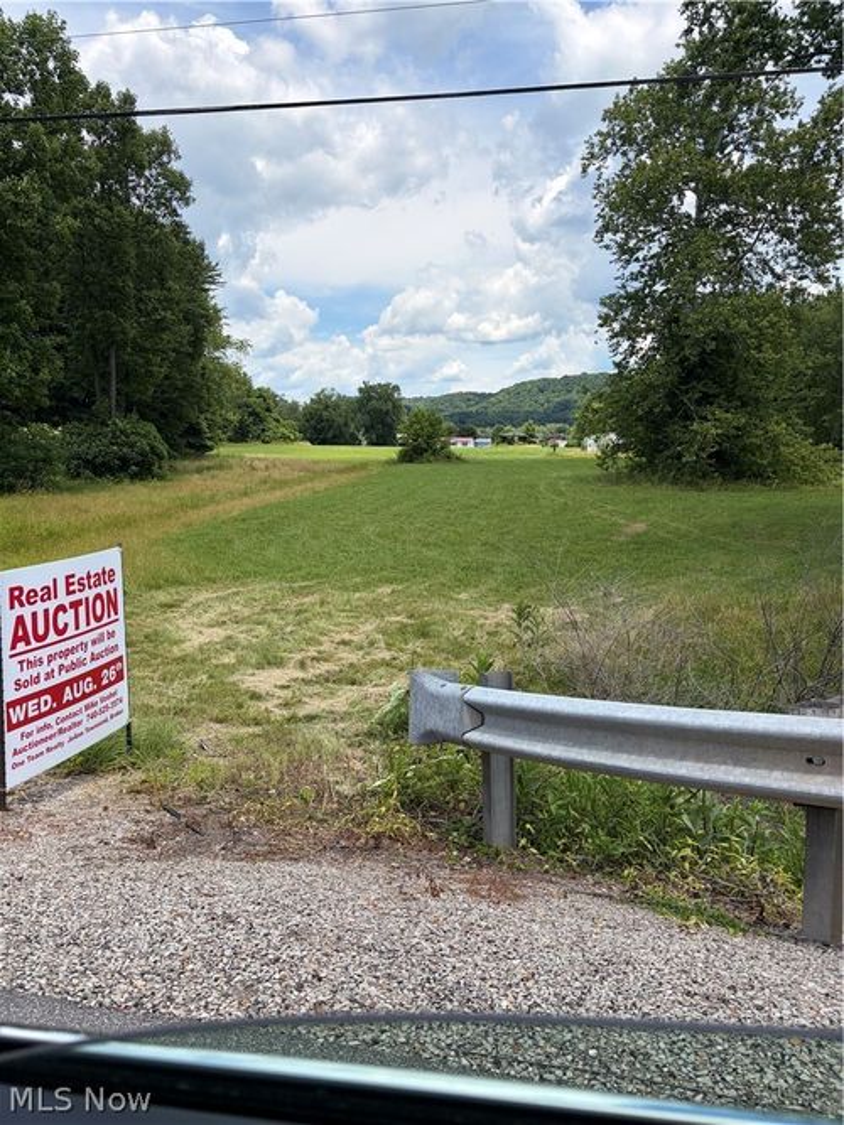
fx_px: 846
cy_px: 562
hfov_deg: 53.0
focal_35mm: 26
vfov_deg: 67.3
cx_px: 422
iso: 50
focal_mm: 5.96
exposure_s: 1/2985
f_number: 1.6
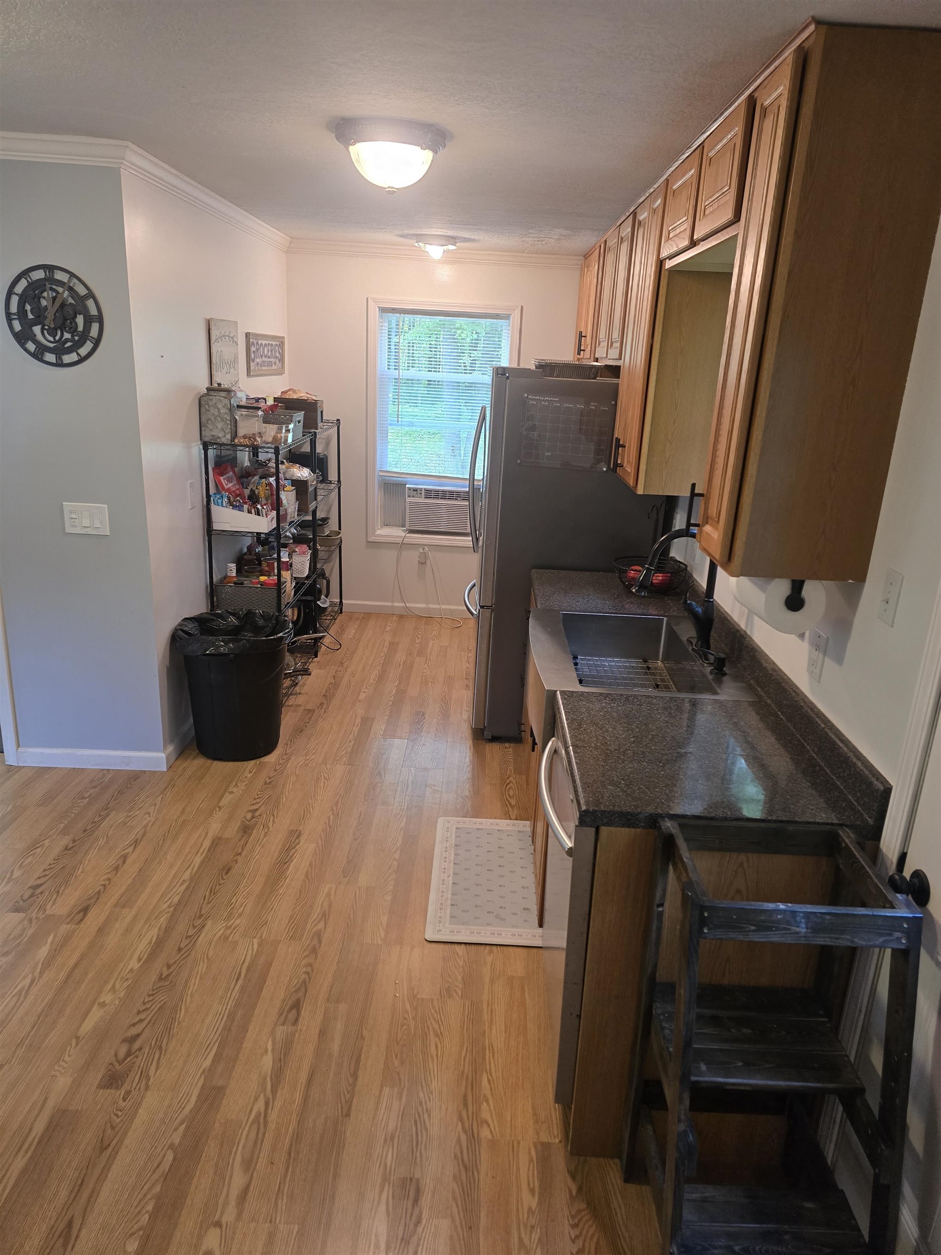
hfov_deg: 58.9
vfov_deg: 73.9
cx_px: 470
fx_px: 834
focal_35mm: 23
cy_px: 628
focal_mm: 6.3
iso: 400
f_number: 1.7
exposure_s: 1/120
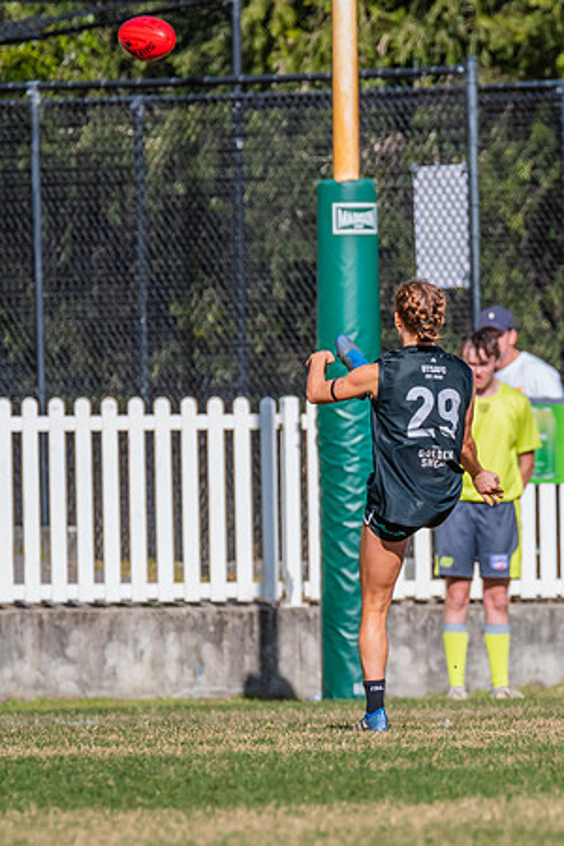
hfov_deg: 1.4
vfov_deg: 2.0
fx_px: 23872
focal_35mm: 1016
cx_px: 408
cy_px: 477
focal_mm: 600
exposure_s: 1/1600
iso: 800
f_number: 11
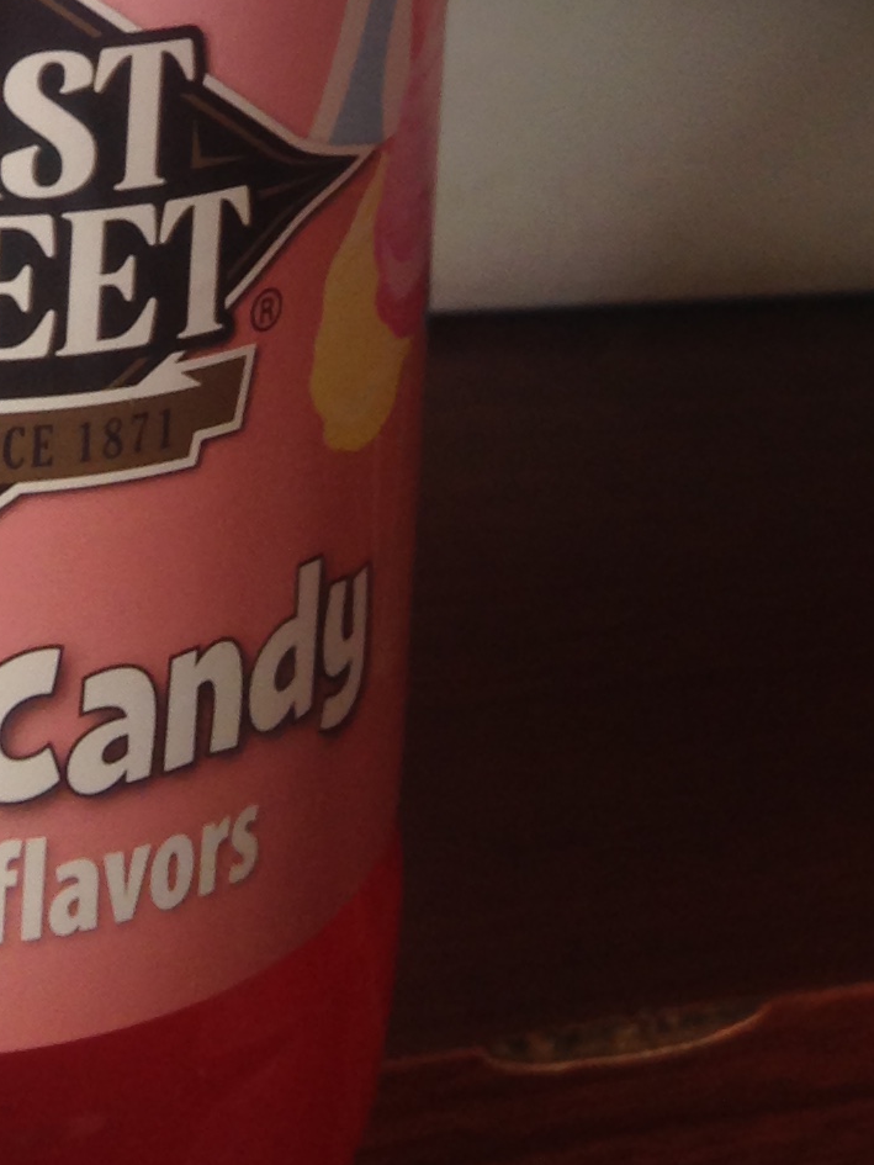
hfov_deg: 12.7
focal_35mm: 114
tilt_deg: -9.0
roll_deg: -3.3
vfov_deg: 15.8
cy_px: -588
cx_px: -126
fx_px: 3837
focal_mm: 4.12
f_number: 2.4
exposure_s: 1/30
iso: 50
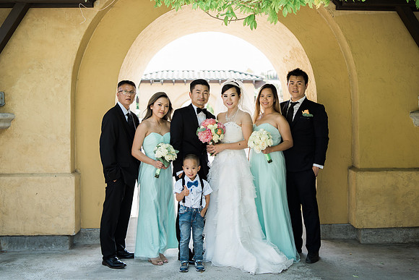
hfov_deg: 42.9
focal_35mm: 46
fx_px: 533
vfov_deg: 29.4
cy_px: 117
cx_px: 234
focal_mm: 35
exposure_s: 1/250
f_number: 2
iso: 100
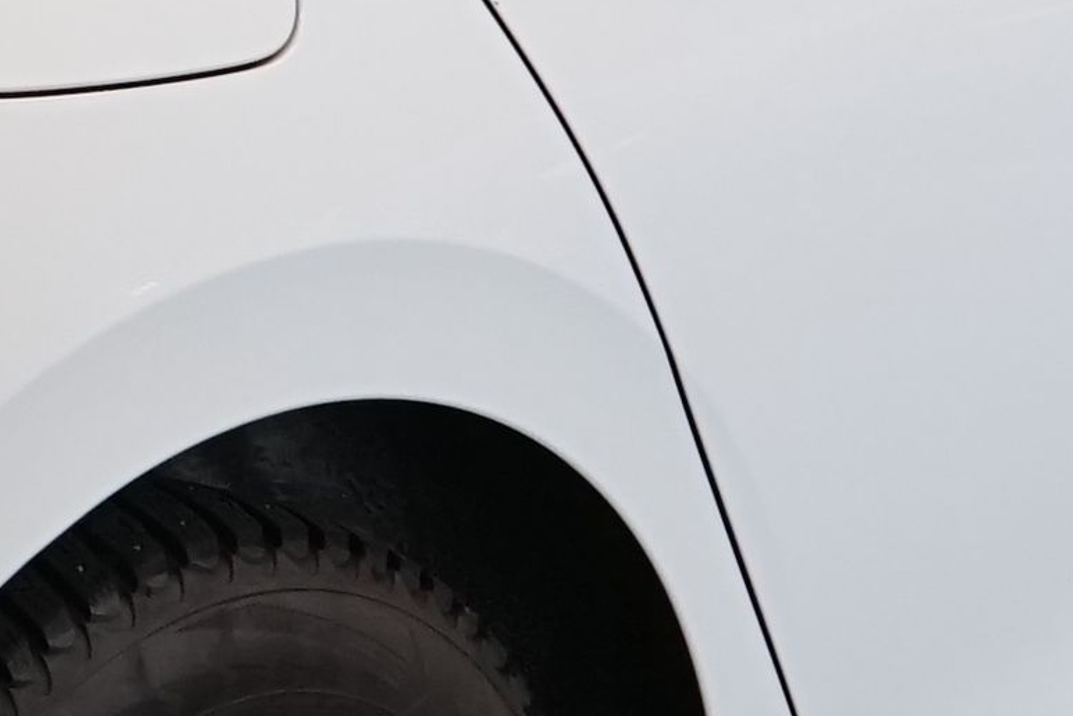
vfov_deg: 6.3
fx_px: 6497
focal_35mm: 218
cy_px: 59
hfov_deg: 9.2
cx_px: -482
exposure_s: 1/50
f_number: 6.3
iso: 1250
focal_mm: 28
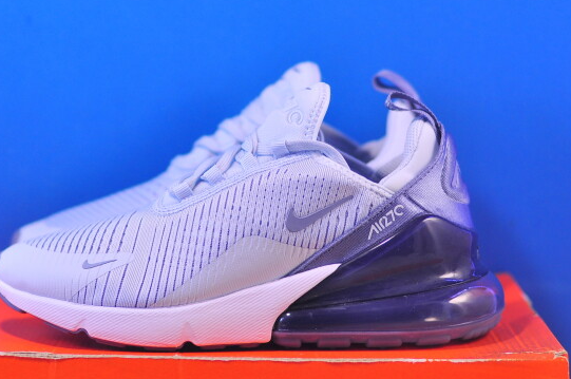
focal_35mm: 111
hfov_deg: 18.4
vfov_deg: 12.3
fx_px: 1758
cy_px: 129
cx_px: 224
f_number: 2.2
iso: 250
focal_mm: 50
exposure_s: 1/320
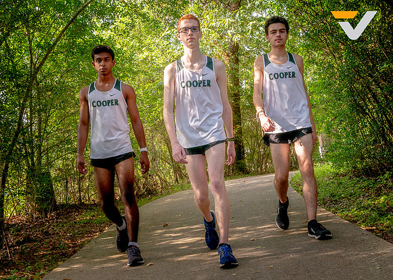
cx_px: 194
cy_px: 142
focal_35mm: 48
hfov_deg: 40.6
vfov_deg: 29.6
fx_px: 531
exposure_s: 1/125
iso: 200
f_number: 8
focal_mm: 36
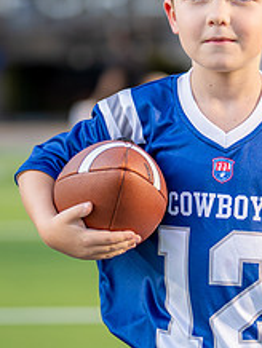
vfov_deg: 11.4
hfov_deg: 8.6
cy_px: 142
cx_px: 239
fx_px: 1742
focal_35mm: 173
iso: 125
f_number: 1.2
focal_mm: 50
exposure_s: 1/3200
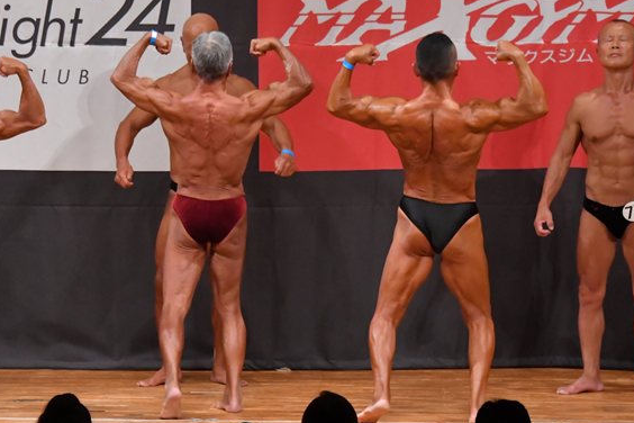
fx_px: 5441
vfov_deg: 4.4
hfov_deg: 6.7
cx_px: 214
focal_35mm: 309
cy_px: 222
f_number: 5.6
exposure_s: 1/400
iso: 7200
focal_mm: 150
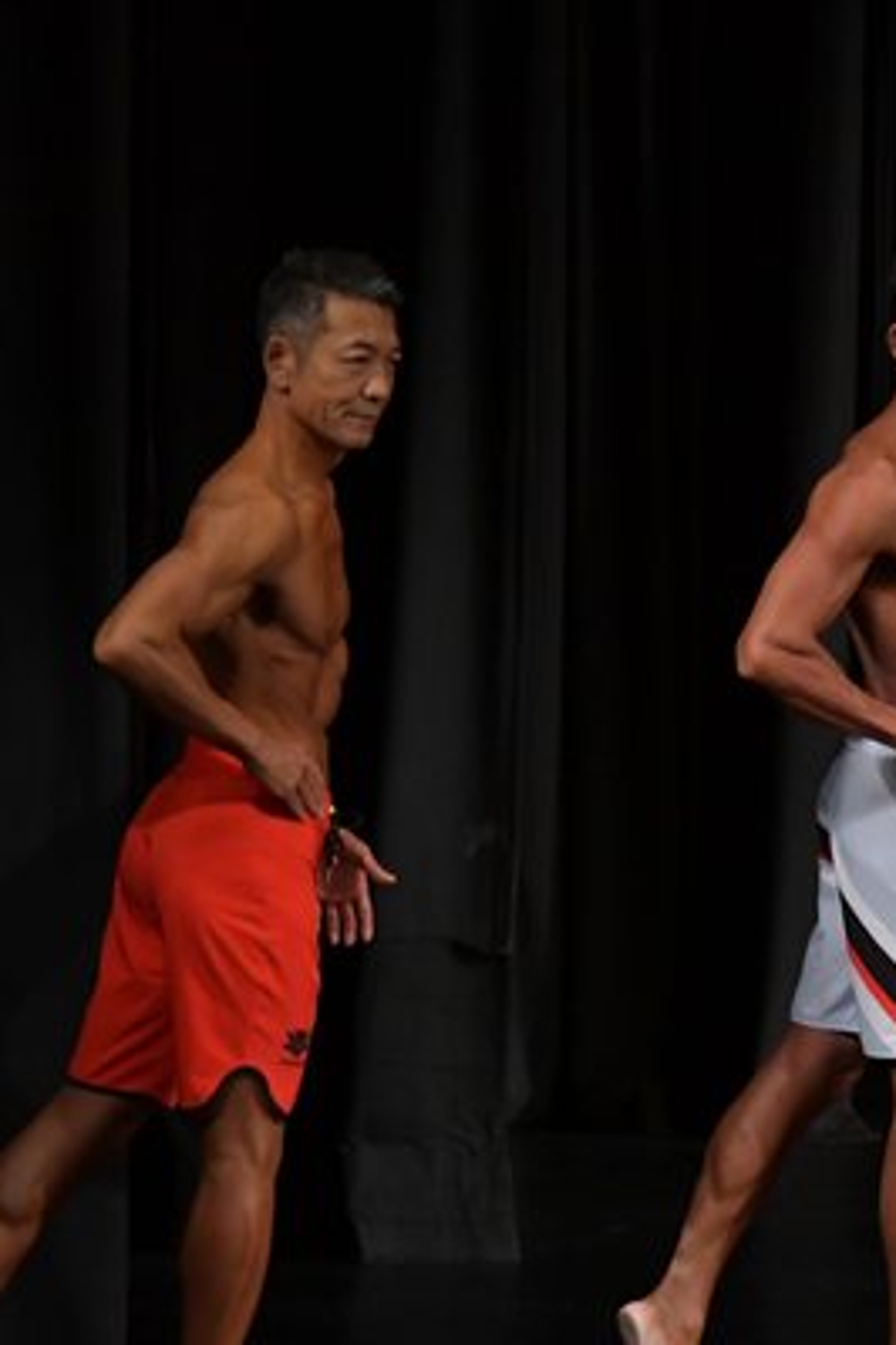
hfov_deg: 3.1
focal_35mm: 437
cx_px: 982
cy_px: 866
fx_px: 16313
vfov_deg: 4.7
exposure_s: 1/400
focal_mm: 150
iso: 3200
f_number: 5.6
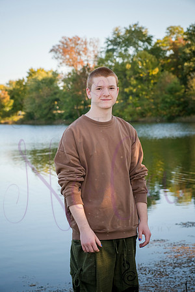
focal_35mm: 80
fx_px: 650
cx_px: 98
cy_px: 146
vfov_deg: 25.4
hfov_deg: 17.1
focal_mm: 80
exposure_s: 1/640
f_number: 7.1
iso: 400
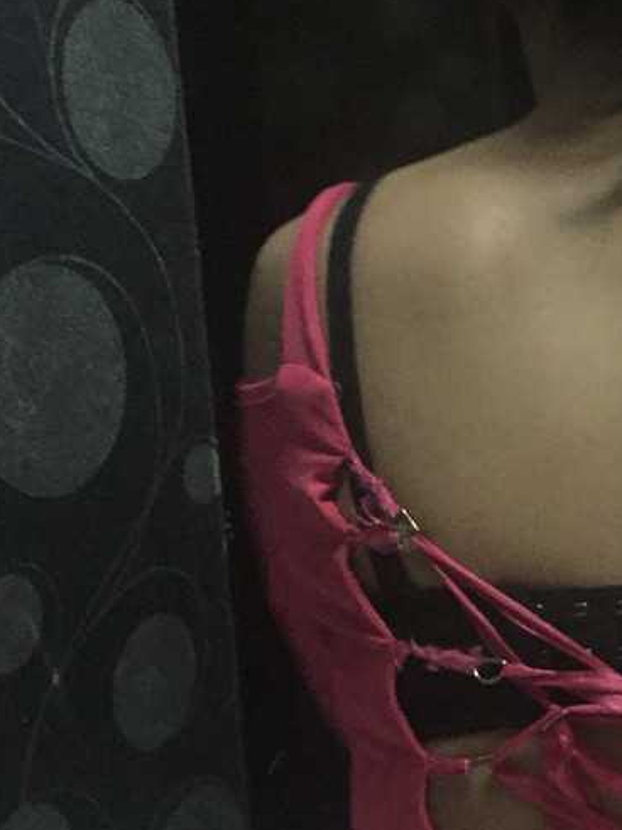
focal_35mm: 63
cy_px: 458
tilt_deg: -12.3
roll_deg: +2.0
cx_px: 641
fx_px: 1510
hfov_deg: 22.3
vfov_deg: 30.7
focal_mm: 4.15
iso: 1000
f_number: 2.2
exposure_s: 1/15
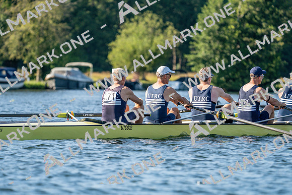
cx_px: 146
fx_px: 2604
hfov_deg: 6.4
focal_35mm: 321
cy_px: 98
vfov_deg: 4.3
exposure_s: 1/1600
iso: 500
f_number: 6.3
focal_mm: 321
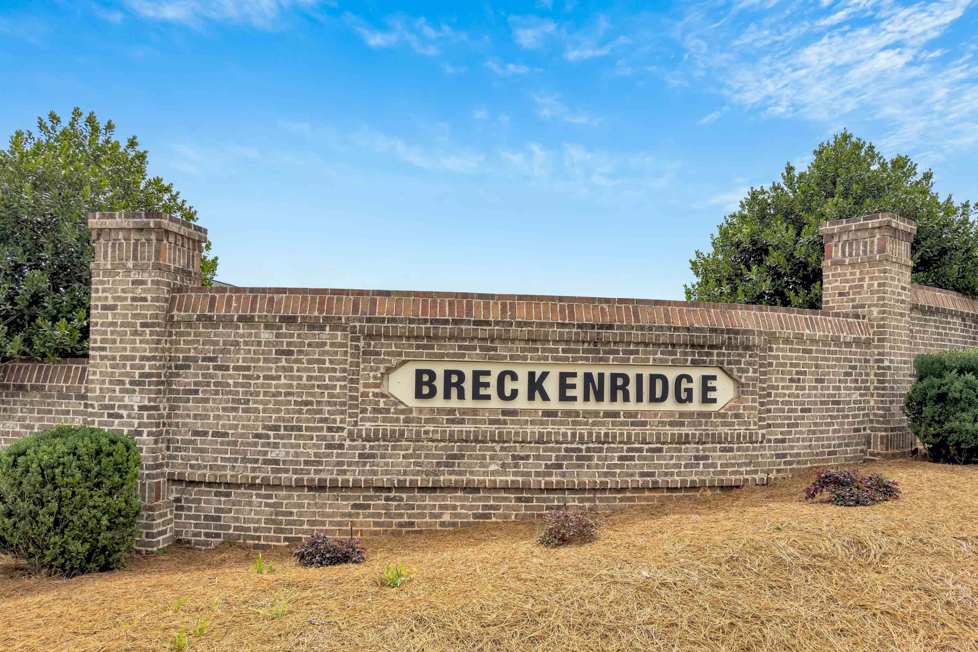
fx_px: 679
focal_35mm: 25
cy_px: 355
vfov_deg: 51.2
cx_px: 489
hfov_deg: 71.5
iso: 64
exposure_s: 1/10000
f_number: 1.8
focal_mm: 6.76
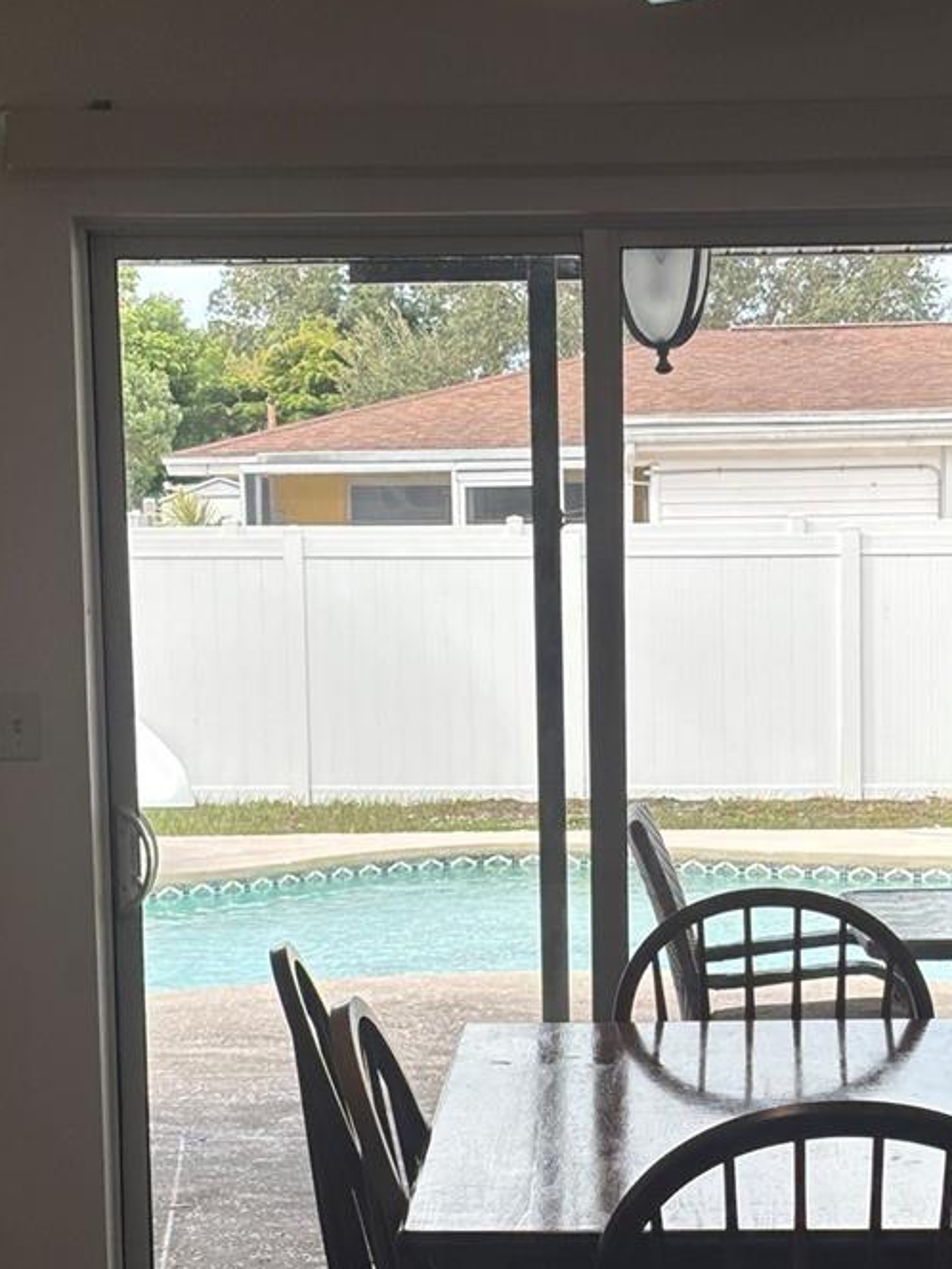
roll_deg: +0.0
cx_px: 547
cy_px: 956
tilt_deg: -7.6
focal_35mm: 94
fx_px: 3447
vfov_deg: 20.7
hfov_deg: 15.7
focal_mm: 5.96
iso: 32
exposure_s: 1/601
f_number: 1.6
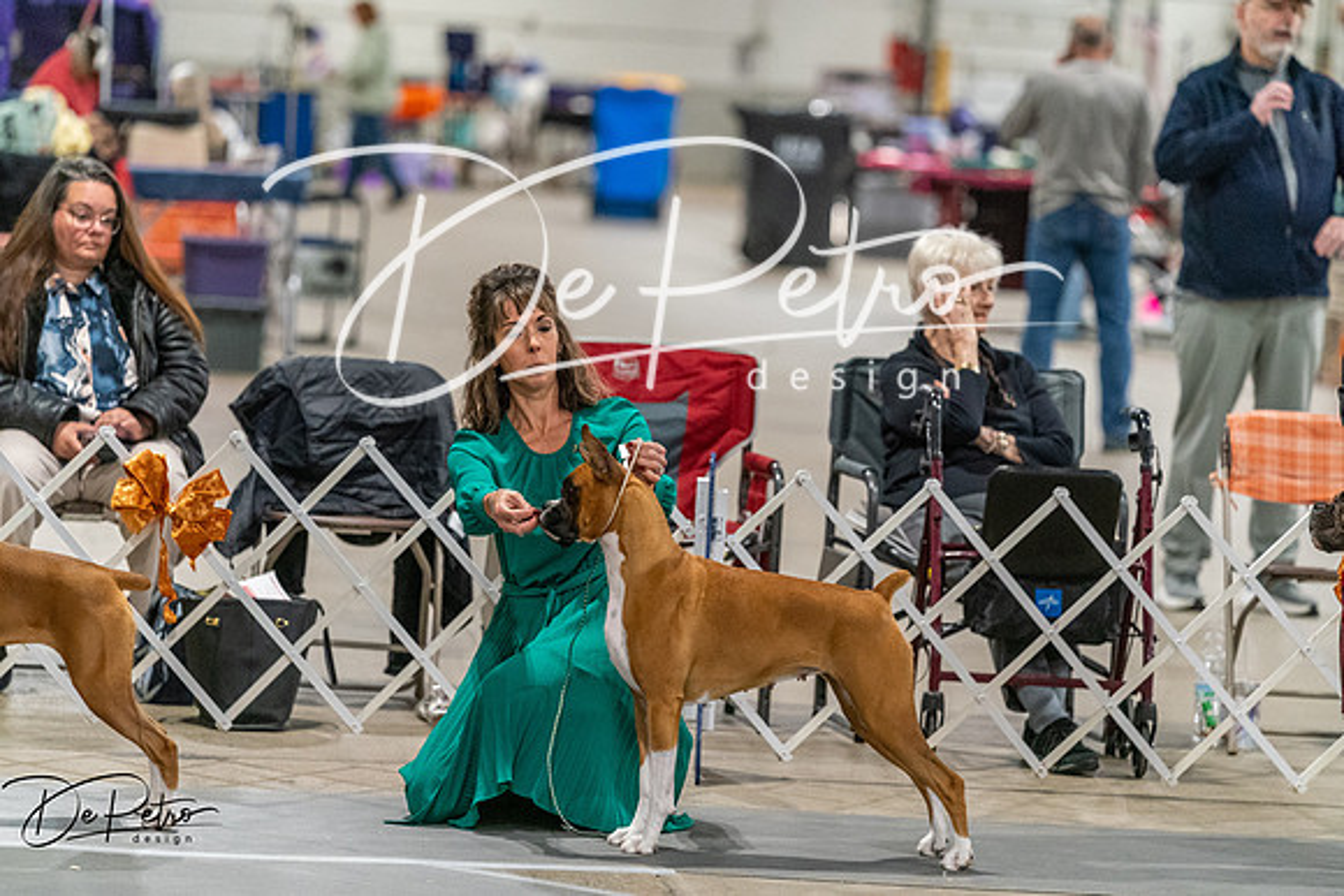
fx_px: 7244
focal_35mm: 194
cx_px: 672
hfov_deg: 10.6
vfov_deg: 7.1
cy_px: 448
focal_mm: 194
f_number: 3.5
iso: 6400
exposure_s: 1/250
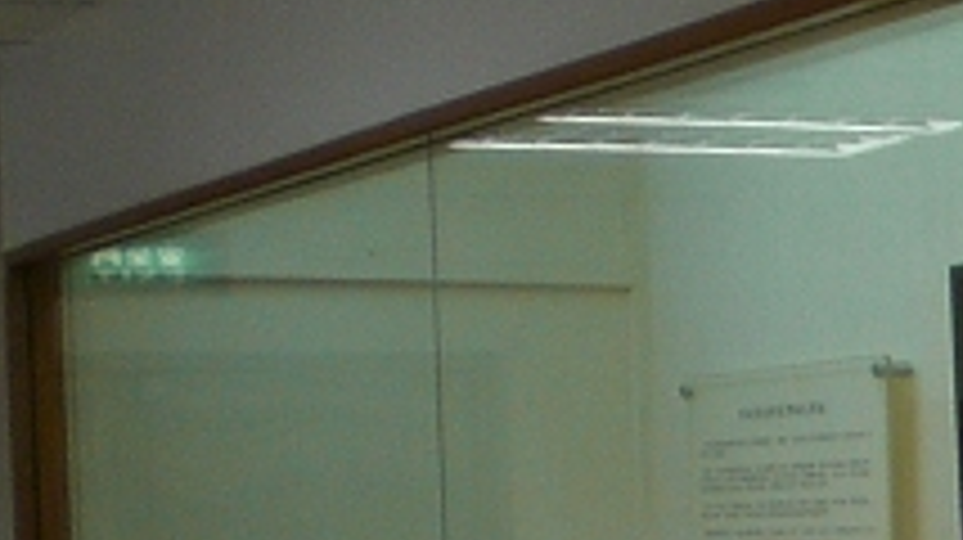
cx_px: 1750
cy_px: 1107
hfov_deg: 12.6
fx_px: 3955
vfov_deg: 7.5
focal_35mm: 155
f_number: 3.1
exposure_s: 1/80
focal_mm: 6.3
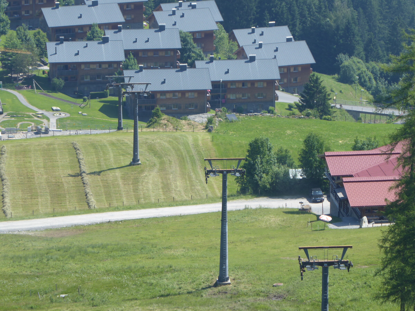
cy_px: 156
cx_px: 208
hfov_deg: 6.7
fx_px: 3525
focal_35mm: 294
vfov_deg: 5.1
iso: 80
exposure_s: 1/160
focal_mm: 47.5
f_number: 5.6
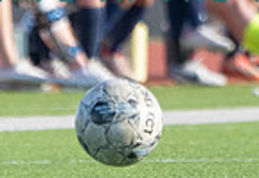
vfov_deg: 0.5
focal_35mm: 2905
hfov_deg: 0.7
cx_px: 375
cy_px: -126
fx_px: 21101
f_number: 8
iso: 800
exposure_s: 1/1250
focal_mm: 547
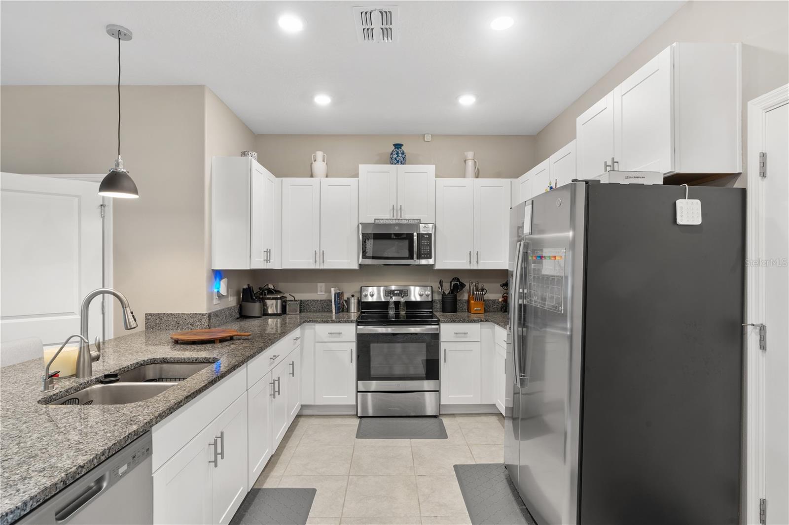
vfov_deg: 67.4
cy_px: 262
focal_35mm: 18
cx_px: 394
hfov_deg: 90.0
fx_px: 394
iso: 250
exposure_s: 1.6
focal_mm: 18
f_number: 9
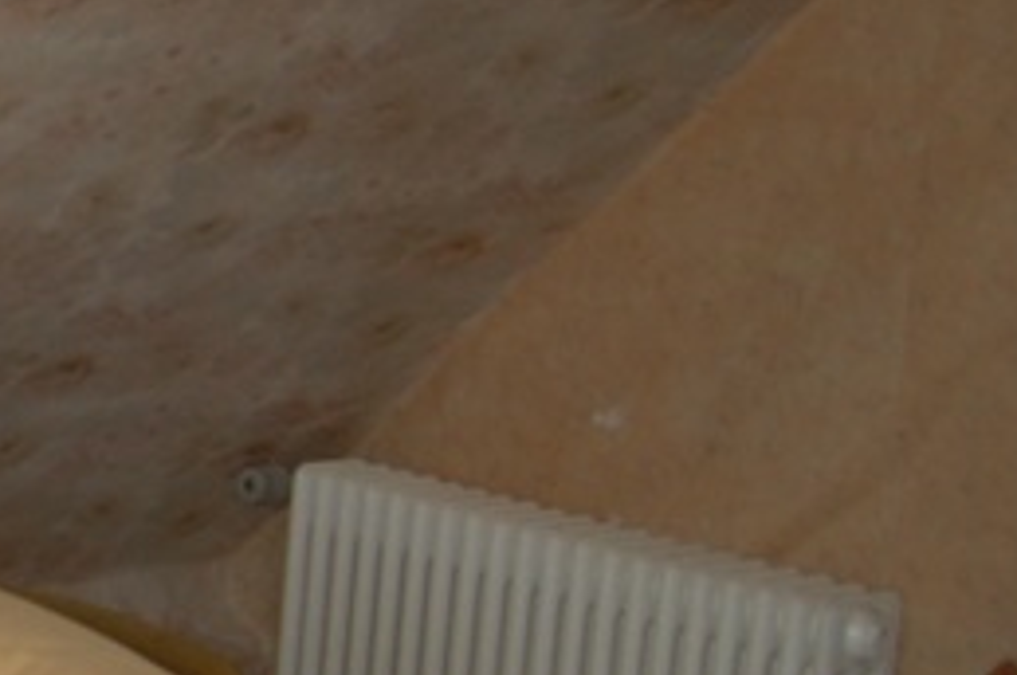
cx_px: -597
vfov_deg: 14.5
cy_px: 334
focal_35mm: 94
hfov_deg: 18.6
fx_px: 2652
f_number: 3.5
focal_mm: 18
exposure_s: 1/60
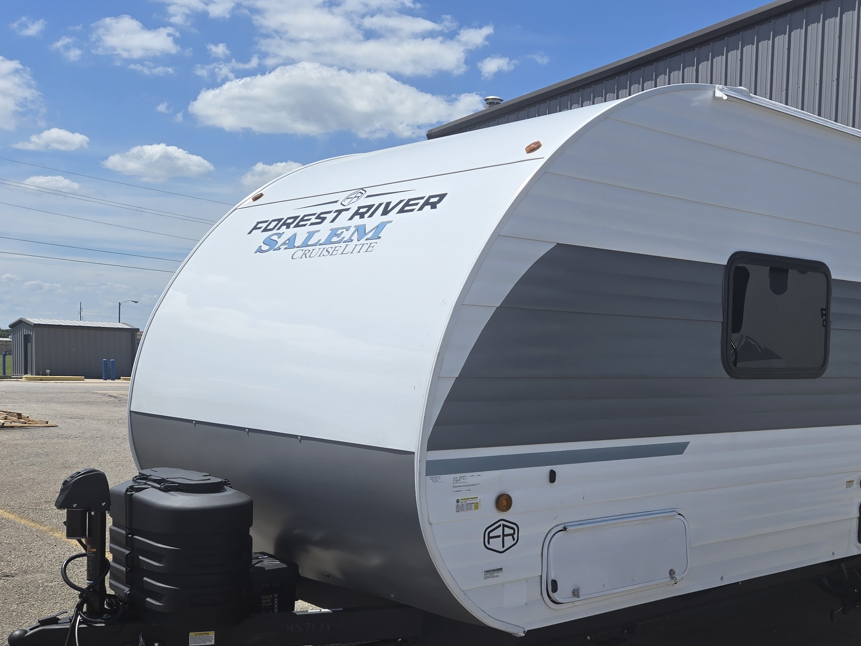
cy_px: 433
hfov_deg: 45.0
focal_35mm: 40
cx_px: 659
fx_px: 995
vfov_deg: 35.6
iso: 25
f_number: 1.8
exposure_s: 1/2463
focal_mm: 5.4
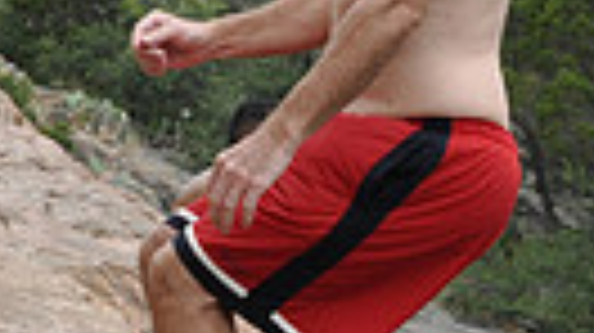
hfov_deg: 9.8
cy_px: 124
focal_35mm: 220
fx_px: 3462
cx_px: 418
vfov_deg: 5.5
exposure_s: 1/1250
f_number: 5.6
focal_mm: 32
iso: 400
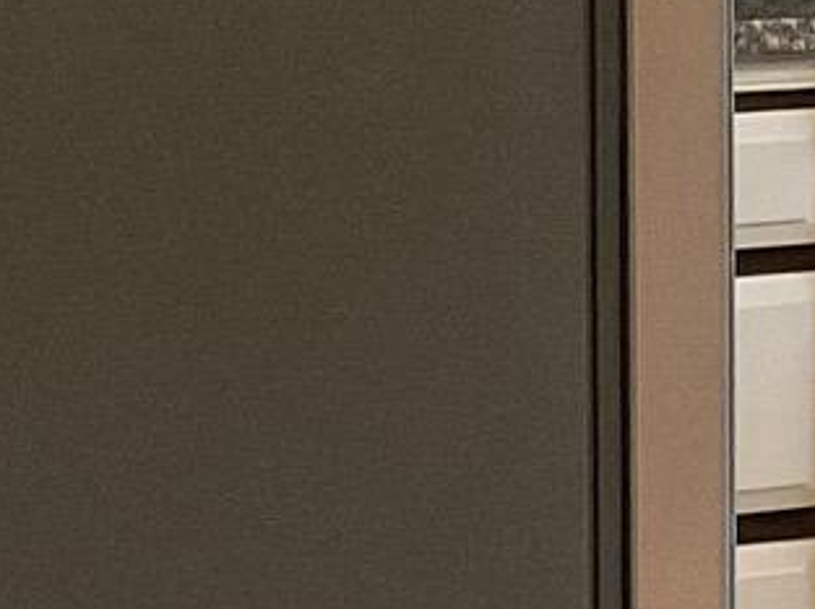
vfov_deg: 7.7
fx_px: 4468
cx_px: 1968
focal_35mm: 190
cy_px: -159
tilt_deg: -5.0
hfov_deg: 9.3
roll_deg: -1.5
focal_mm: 3
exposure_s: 1/40
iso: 250
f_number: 1.8
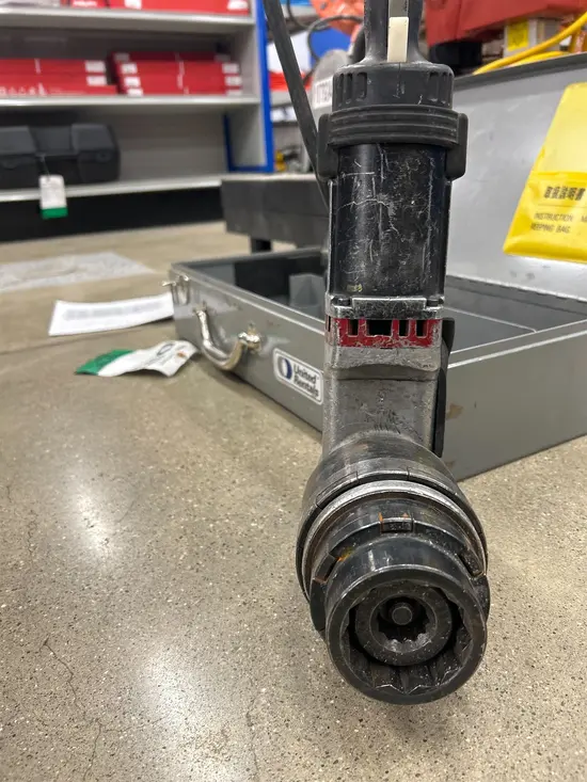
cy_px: 391
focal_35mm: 26
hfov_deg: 53.1
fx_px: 588
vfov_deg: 67.3
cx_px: 294
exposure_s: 1/87
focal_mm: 5.7
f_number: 1.5
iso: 125
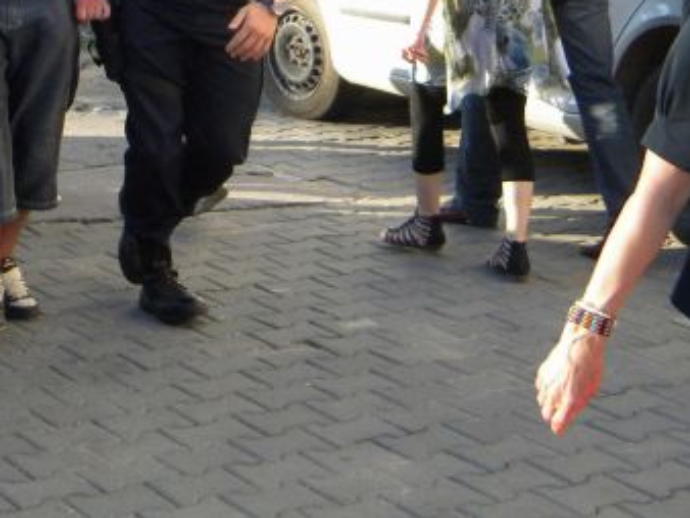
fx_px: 1935
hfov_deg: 19.8
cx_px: 45
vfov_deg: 14.8
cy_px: -92
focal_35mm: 97
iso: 328
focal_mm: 7.3
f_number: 3.8
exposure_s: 1/500
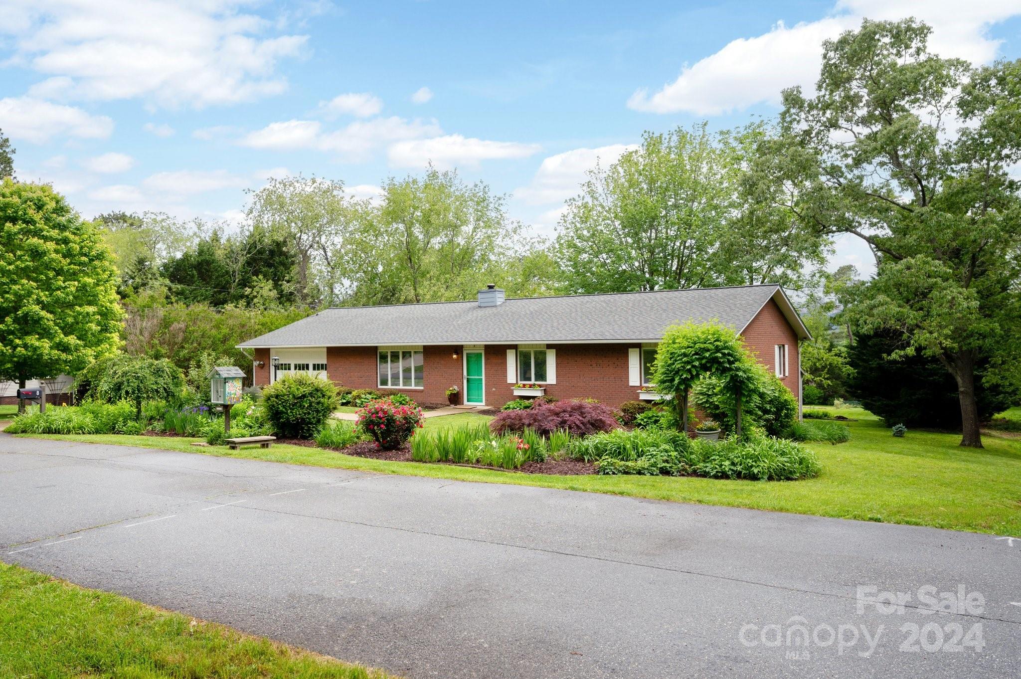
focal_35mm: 24
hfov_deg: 73.8
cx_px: 510
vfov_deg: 53.1
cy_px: 340
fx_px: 680
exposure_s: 1/200
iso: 200
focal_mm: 24
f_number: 8
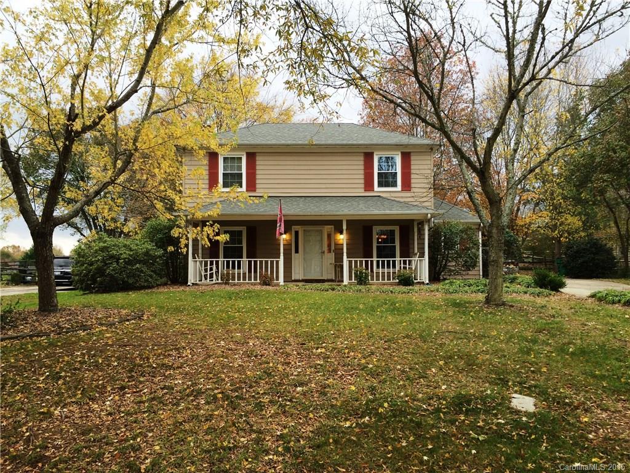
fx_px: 528
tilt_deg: +2.5
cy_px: 236
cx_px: 315
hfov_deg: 61.7
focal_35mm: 29
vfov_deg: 48.2
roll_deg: -0.5
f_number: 2.2
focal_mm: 4.15
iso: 40
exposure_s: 1/60
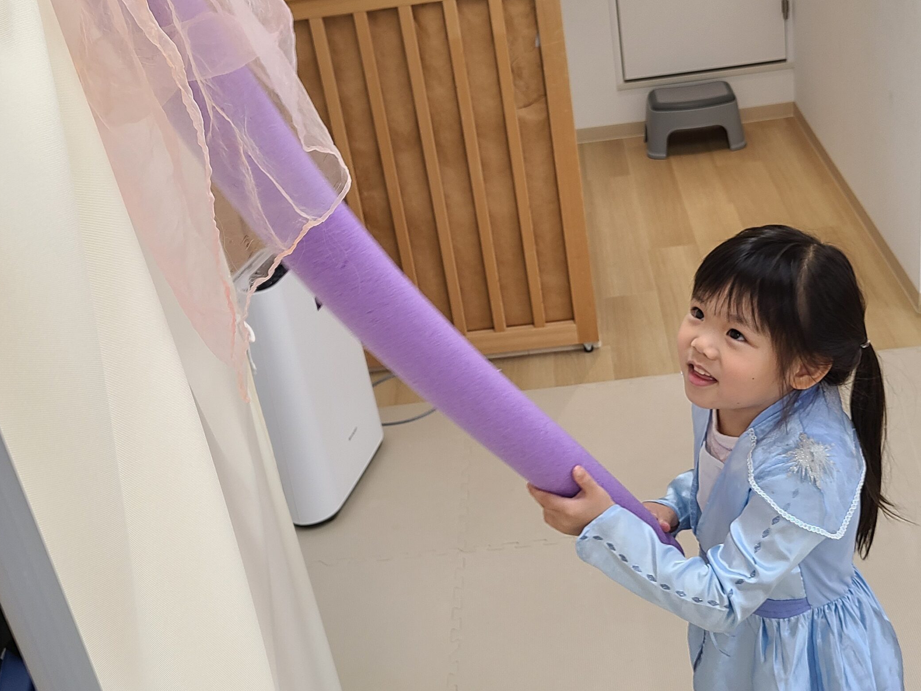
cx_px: 471
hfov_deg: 56.8
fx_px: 851
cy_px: 346
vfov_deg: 44.2
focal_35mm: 32
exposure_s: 1/60
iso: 50
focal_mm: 5.4
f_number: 1.8
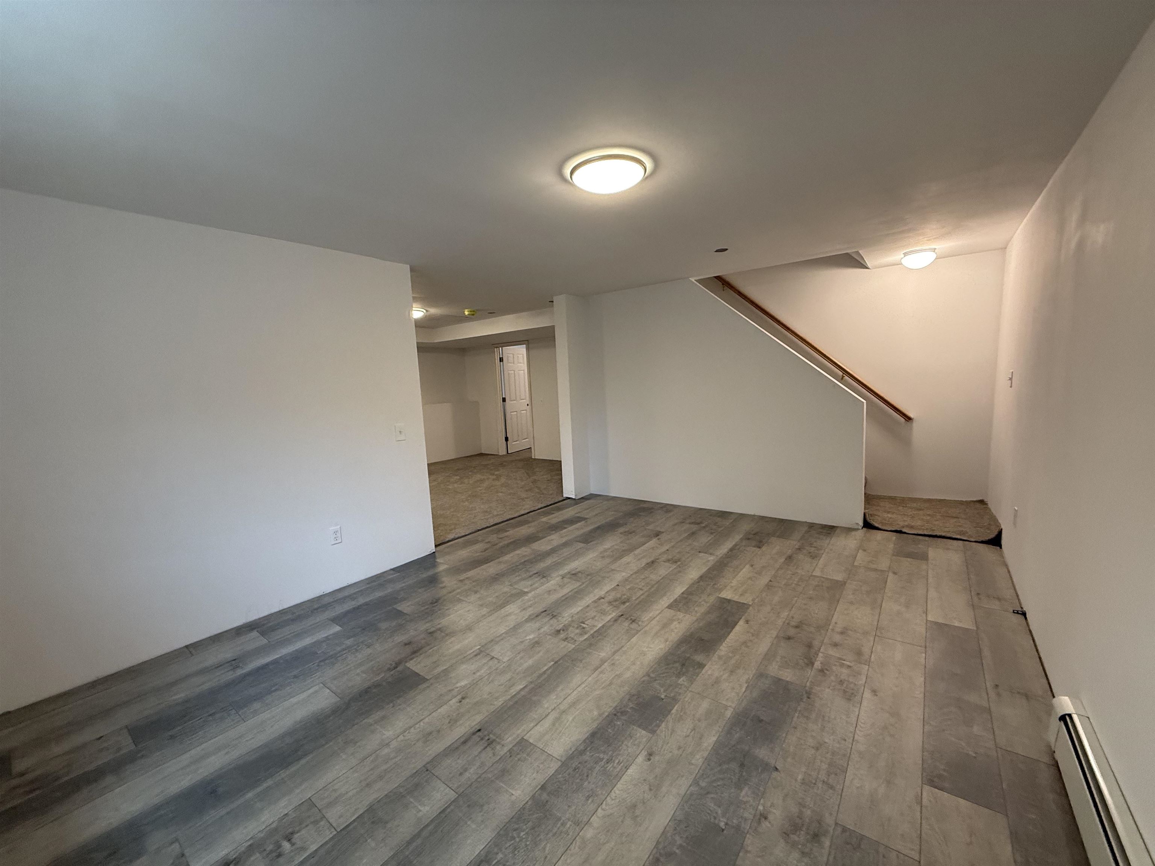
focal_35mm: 14
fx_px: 467
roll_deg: +3.2
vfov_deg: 85.7
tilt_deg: -6.3
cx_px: 578
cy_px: 433
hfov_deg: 102.1
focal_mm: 2.22
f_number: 2.2
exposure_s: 1/60
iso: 250
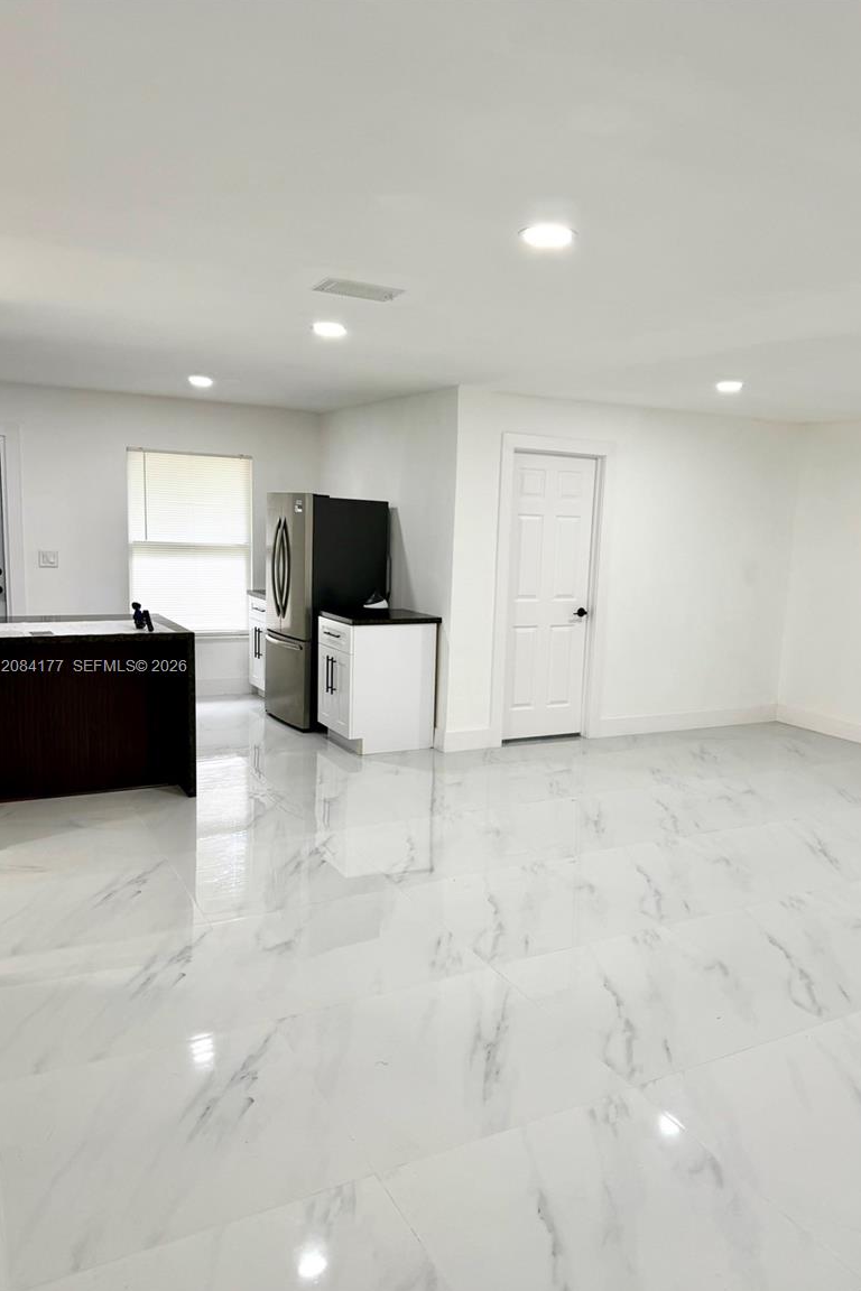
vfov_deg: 69.4
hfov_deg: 49.4
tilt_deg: -10.0
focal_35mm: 26
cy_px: 668
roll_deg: -2.9
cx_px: 484
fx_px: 933
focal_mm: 6.76
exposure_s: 1/120
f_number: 1.78
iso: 125
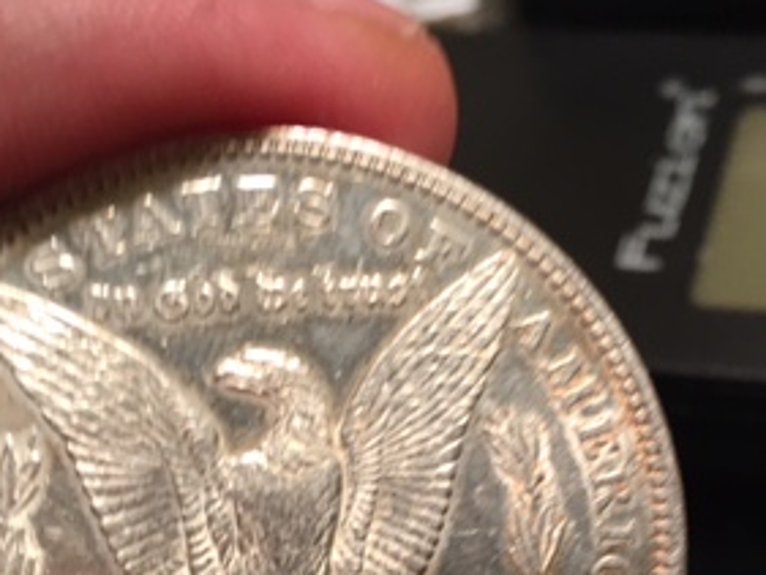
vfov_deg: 21.6
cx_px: 575
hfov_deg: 28.9
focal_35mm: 66
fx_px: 1461
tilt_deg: -46.4
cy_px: 559
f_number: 2.2
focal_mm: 4.15
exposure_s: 1/15
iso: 25
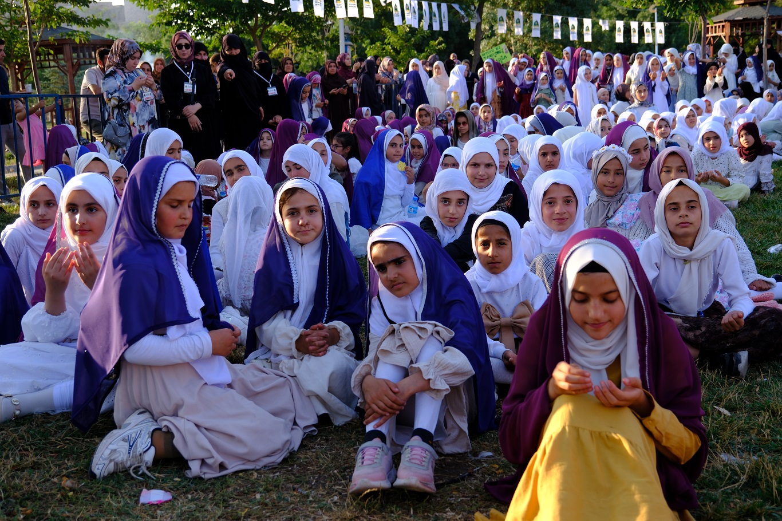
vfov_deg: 34.2
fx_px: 847
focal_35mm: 39
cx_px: 391
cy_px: 260
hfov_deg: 49.6
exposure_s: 1/320
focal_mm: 26
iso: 200
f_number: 4
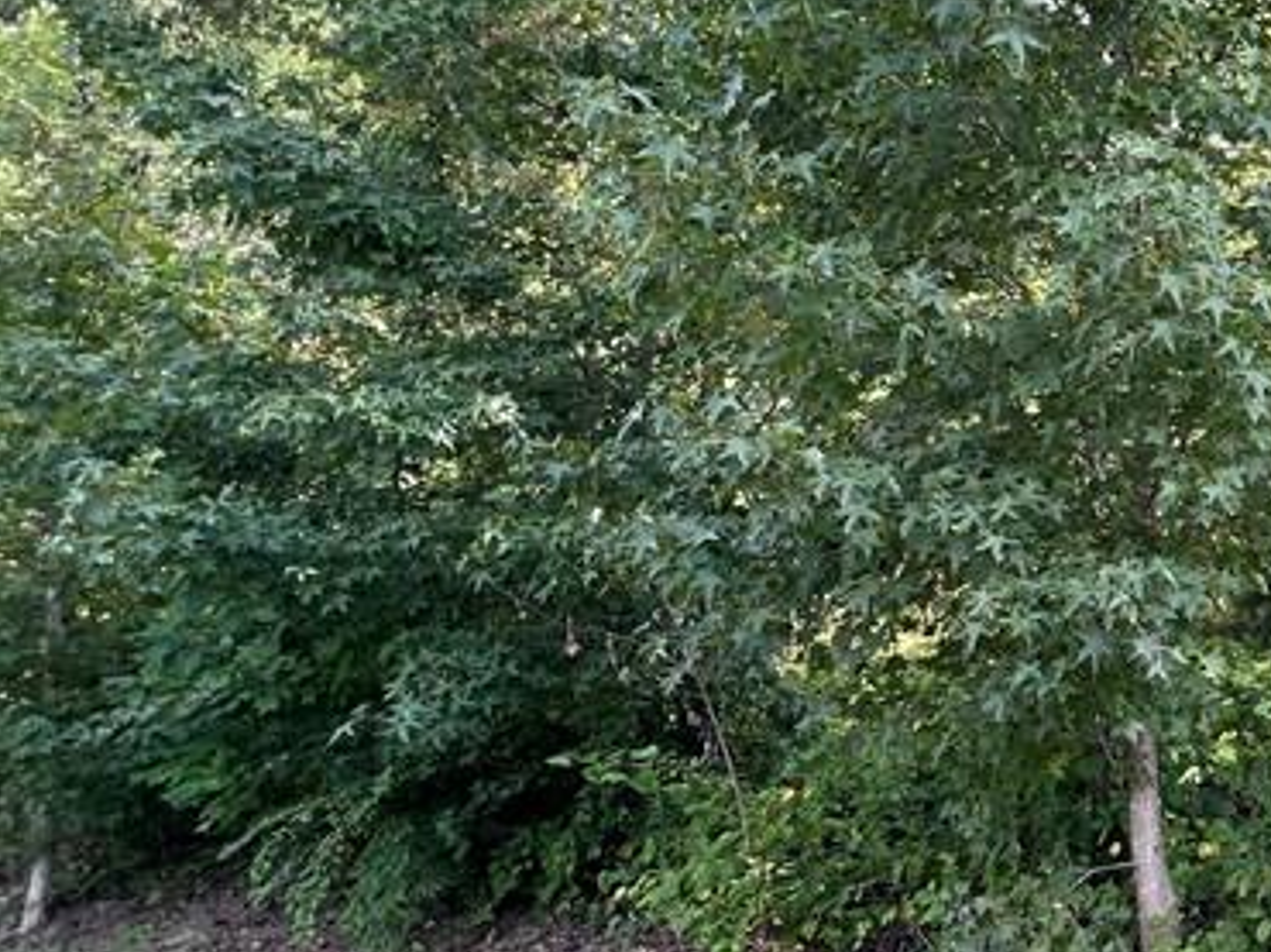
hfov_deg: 35.4
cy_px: 375
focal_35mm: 36
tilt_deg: +6.8
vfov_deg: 39.4
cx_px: 1645
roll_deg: +0.9
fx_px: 1321
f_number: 1.8
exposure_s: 1/118
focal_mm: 1.57
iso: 32
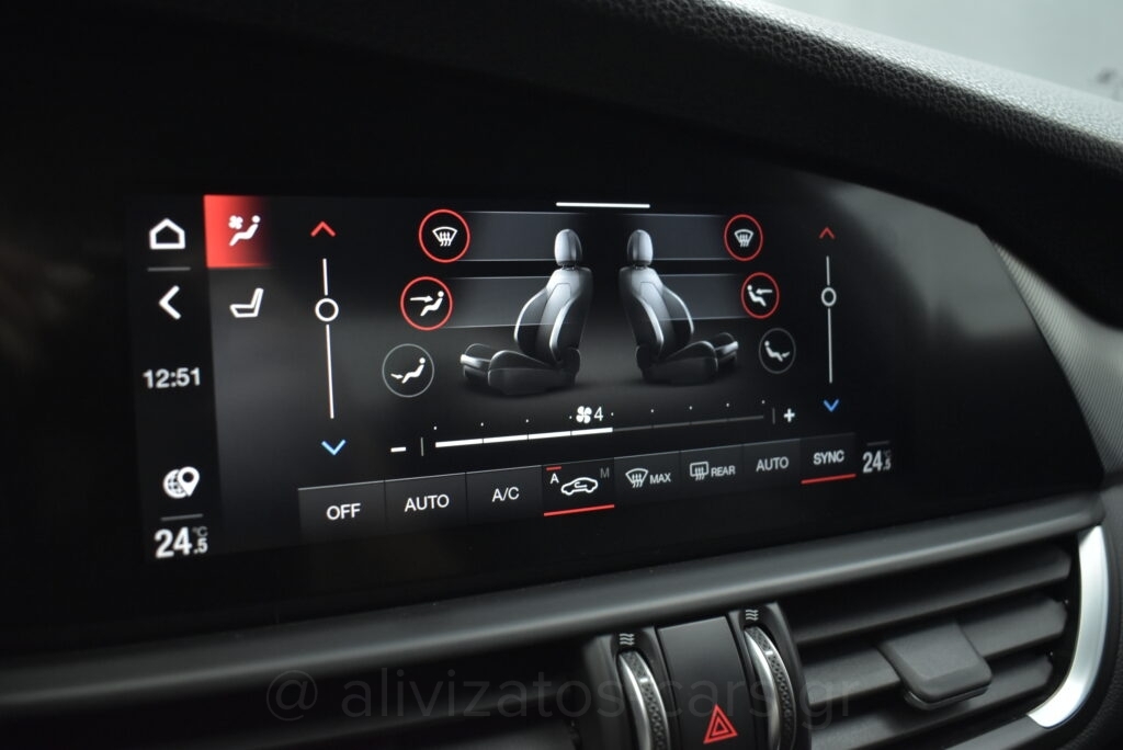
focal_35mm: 32
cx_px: 562
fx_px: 983
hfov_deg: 59.5
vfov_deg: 41.8
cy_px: 375
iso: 1600
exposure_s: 1/50
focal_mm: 21
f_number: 3.8
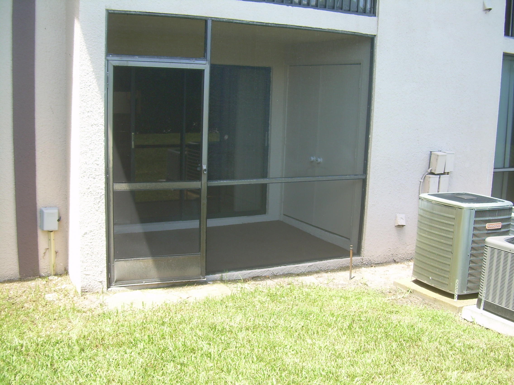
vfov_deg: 37.7
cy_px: 192
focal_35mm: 38
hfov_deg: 49.0
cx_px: 257
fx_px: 564
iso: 50
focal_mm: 6.3
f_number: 2.8
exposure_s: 1/149
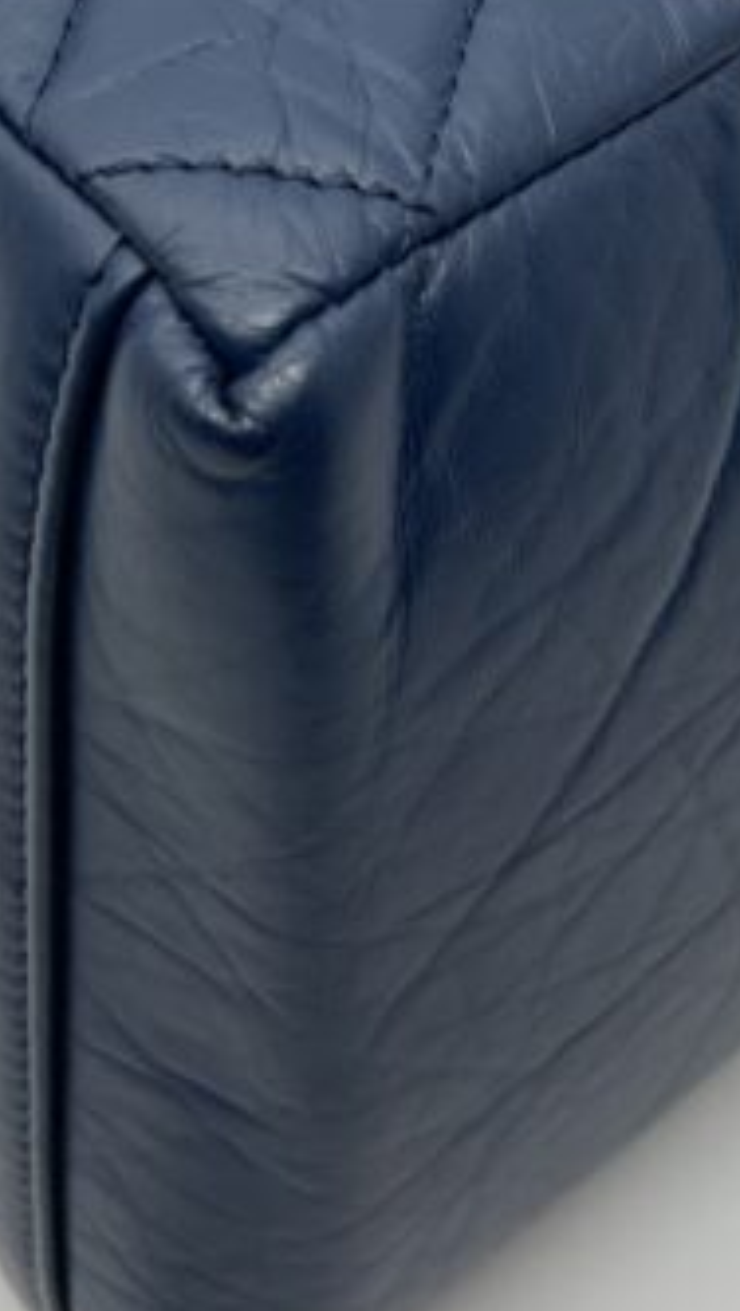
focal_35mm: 87
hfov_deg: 13.9
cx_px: 405
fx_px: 3026
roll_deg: -1.4
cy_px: -55
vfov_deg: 23.2
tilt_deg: -40.3
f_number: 1.5
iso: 32
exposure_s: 1/147
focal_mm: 5.7
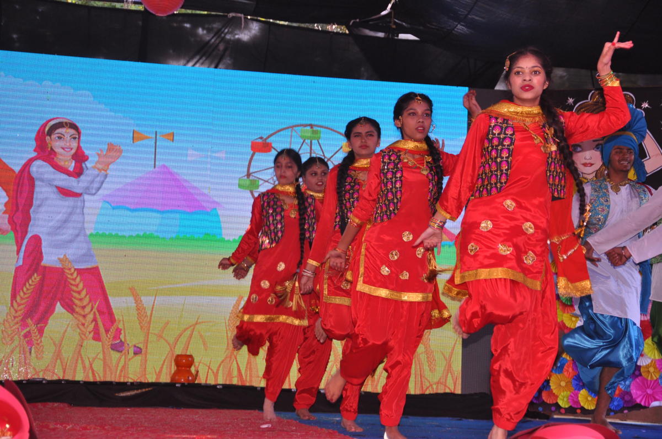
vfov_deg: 15.7
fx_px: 1598
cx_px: 331
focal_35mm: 87
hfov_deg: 23.4
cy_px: 220
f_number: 5
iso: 640
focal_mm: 58
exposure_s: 1/125
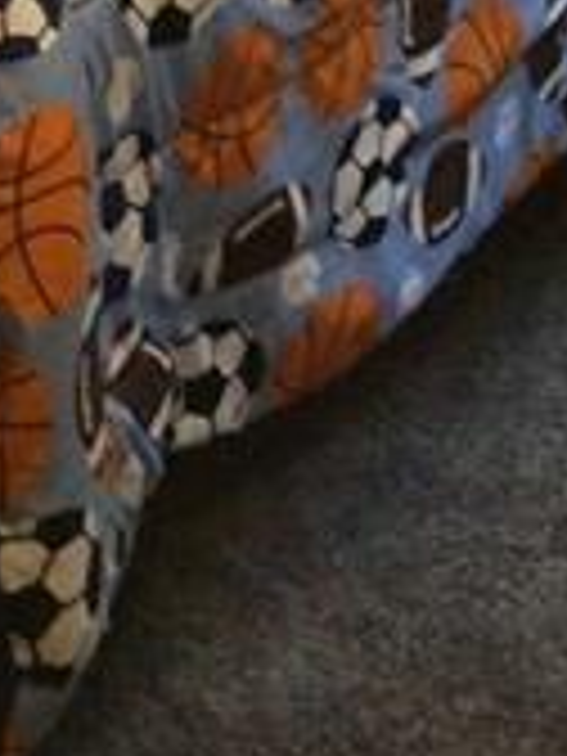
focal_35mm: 146
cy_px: -873
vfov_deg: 11.8
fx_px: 3189
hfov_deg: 9.7
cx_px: 1001
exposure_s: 1/24
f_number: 2.4
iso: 125
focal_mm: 3.3
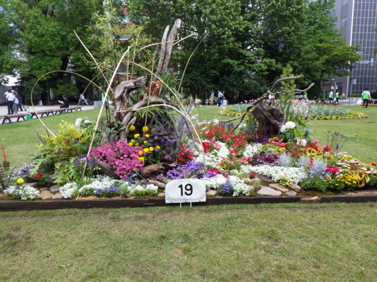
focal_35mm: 28
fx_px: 305
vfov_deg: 49.7
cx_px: 188
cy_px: 141
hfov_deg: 63.5
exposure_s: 1/320
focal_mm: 5
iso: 125
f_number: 4.2
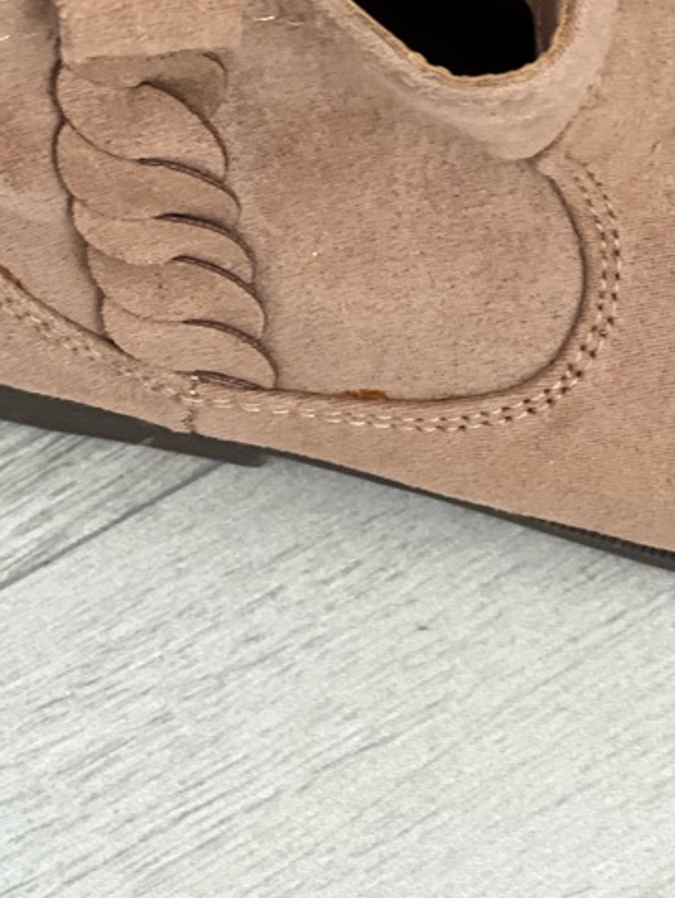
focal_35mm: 158
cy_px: 11
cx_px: 601
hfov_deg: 9.4
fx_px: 4103
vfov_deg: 12.4
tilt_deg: -66.6
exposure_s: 1/40
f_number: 2.8
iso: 250
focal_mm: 9
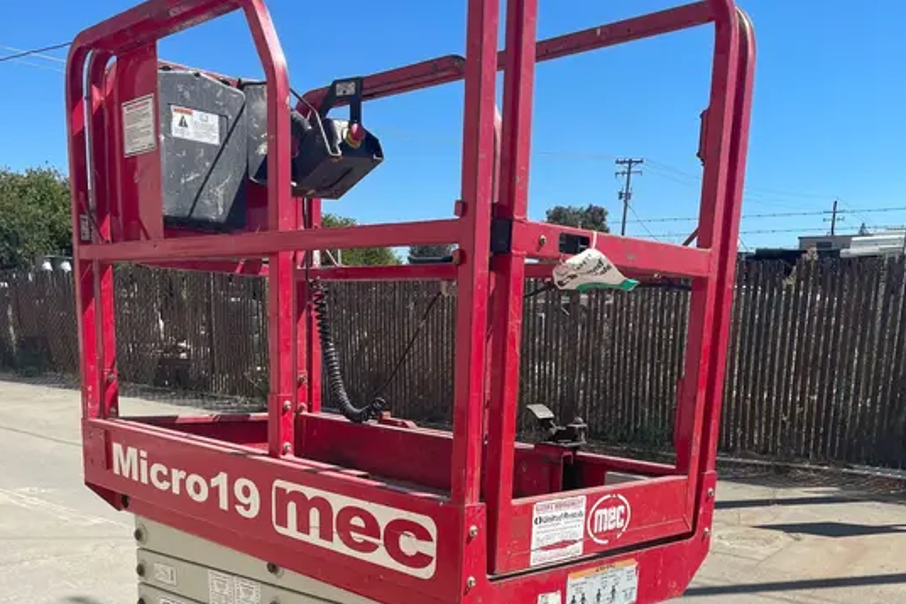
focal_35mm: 37
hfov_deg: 51.9
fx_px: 931
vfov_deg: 34.2
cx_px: 450
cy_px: 525
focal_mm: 4.2
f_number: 1.6
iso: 32
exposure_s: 1/2817
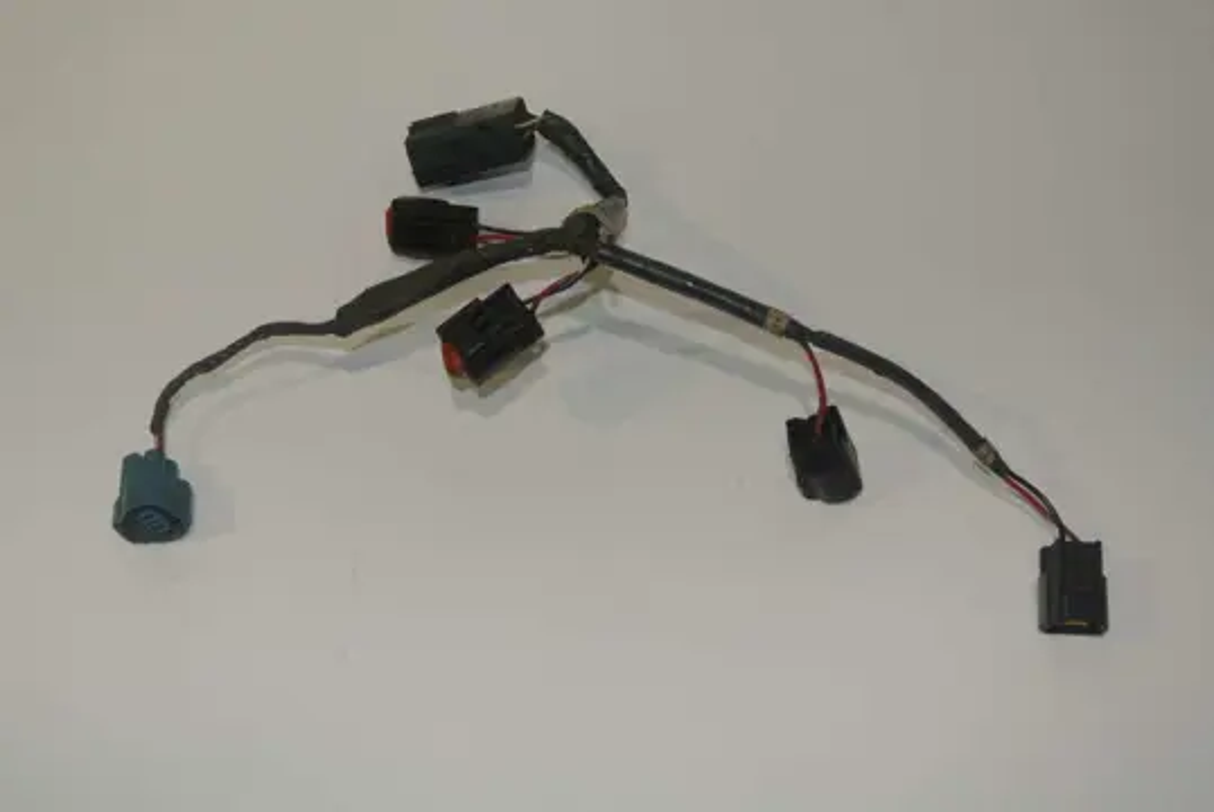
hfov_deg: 40.3
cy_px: 406
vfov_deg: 27.6
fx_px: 1654
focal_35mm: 49
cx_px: 607
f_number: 4.5
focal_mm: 18.2
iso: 200
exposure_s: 1/60
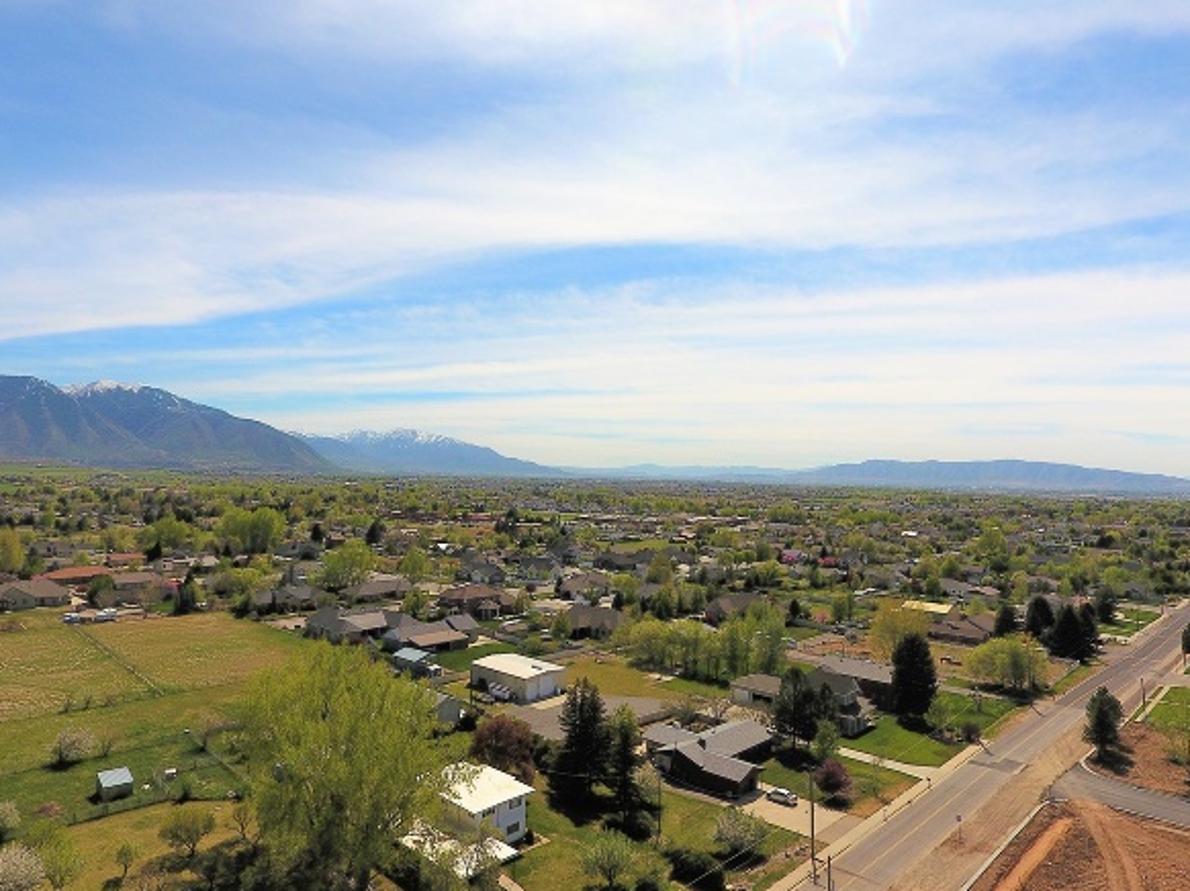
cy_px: 468
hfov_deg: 76.4
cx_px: 579
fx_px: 756
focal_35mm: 22
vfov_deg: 61.0
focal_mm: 3.61
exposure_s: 1/2688
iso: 100
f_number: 2.8
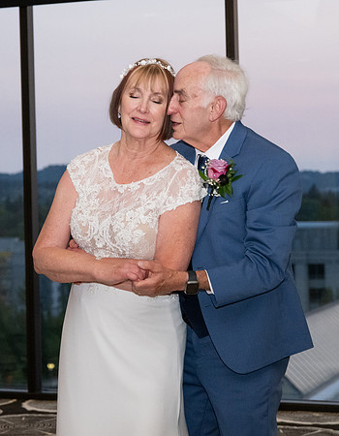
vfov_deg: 18.0
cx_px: 90
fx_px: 1370
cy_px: 166
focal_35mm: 107
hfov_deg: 14.1
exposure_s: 1/320
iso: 2500
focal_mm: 60
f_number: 4
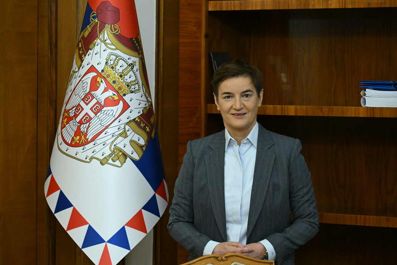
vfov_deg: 11.4
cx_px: 198
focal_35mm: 120
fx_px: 1323
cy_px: 132
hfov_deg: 17.1
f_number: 8
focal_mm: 120
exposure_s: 1/250
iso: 10000
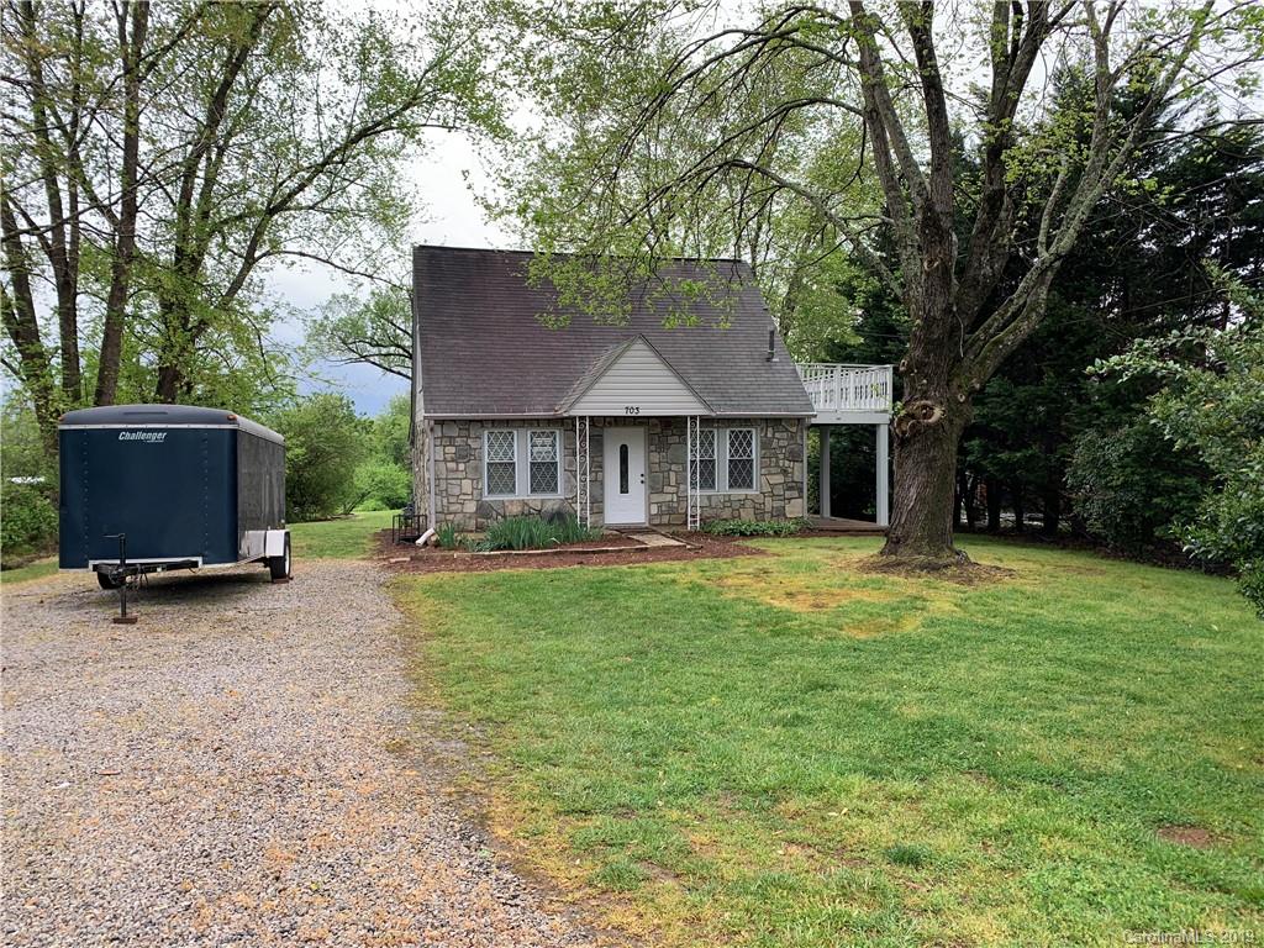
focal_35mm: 26
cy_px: 474
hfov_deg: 67.3
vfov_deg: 53.1
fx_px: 949
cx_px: 632
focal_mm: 4.25
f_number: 1.8
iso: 25
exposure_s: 1/376
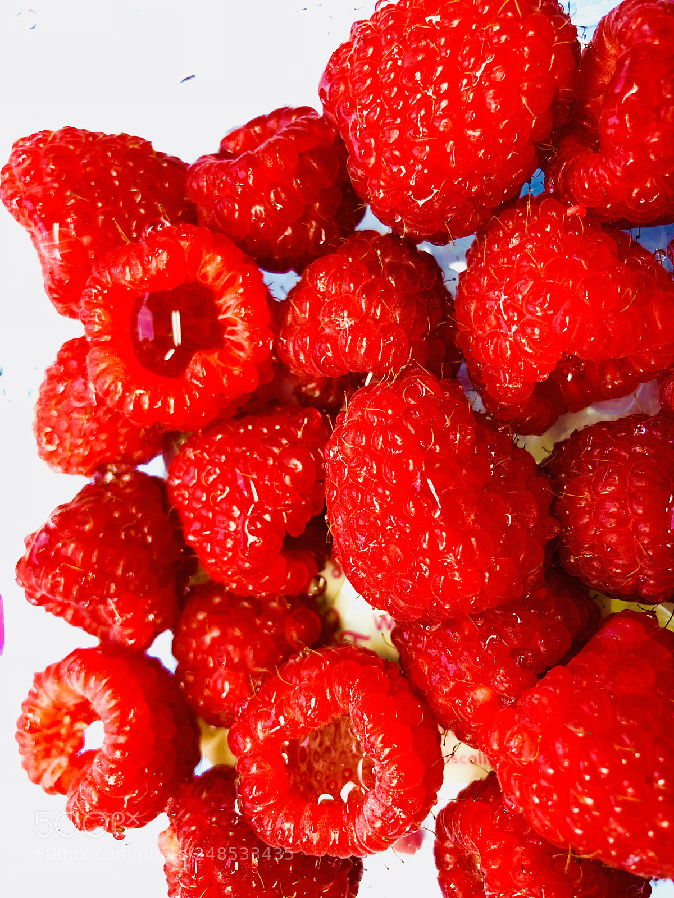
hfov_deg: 49.7
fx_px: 727
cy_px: 449
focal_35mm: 28
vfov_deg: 63.4
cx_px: 337
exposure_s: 1/25
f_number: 1.8
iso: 40
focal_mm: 4
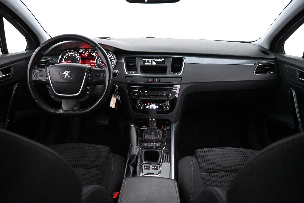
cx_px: 151
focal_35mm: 25
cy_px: 103
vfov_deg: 51.3
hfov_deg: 71.5
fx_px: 211
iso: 5600
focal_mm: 16
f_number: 3.5
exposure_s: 1/60
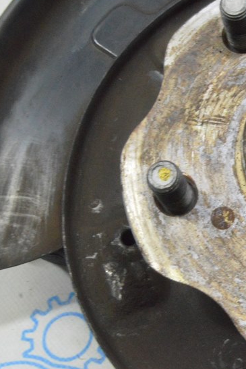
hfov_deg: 14.9
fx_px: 890
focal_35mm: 87
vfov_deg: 23.4
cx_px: 332
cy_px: 155
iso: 6400
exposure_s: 1/15
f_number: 20
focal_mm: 31
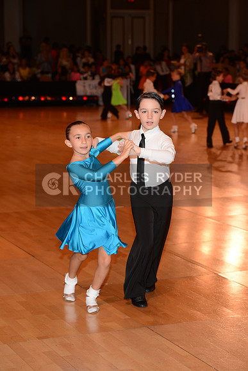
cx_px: 124
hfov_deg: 14.4
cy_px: 186
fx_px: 981
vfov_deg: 21.5
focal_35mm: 95
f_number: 5.6
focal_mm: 95
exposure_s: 1/250
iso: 1000
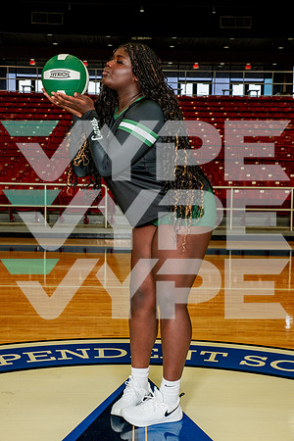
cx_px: 147
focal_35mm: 52
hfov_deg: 26.0
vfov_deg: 38.2
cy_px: 220
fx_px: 637
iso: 800
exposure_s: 1/200
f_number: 7.1
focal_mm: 52
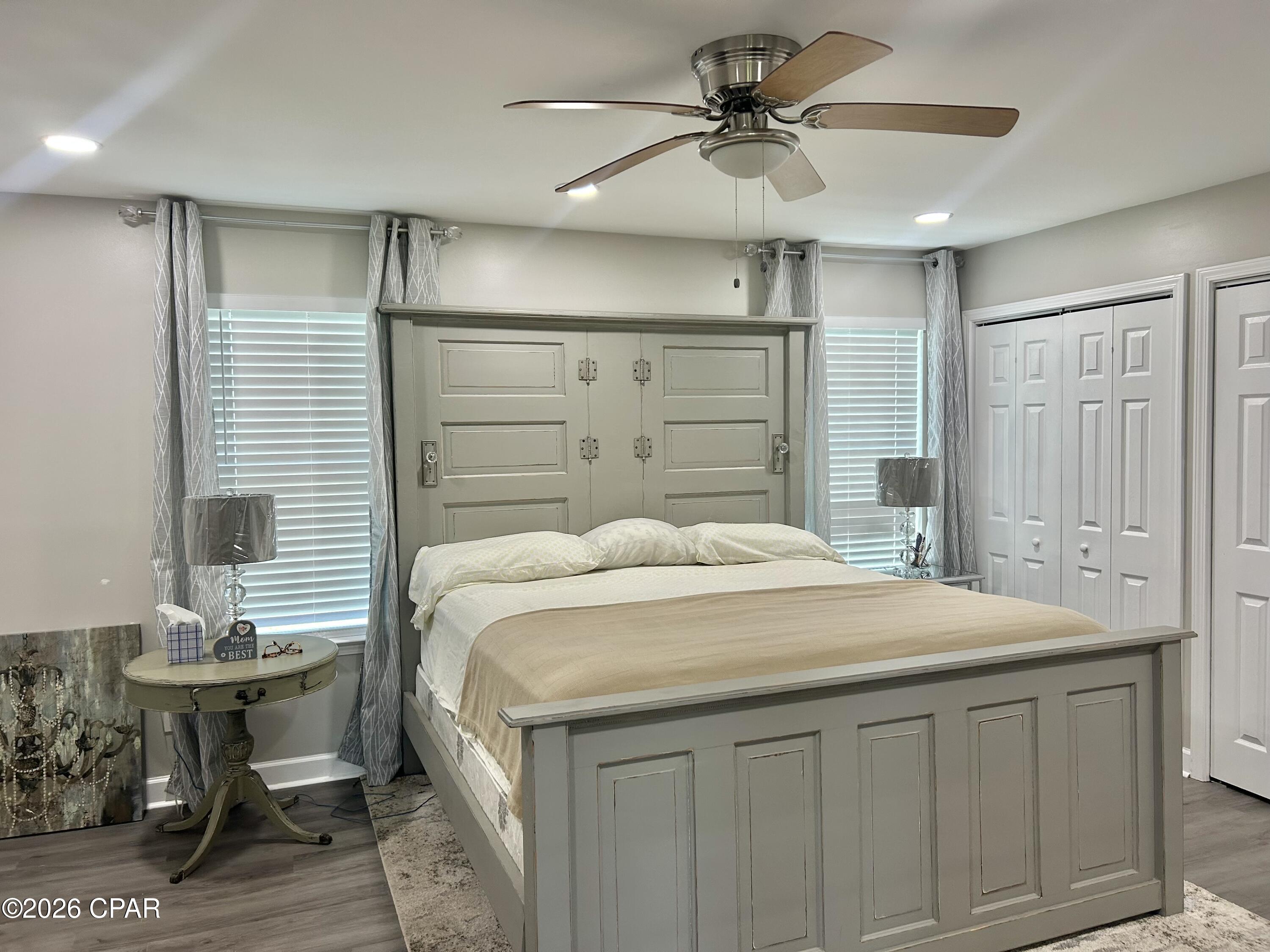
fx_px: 954
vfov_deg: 53.1
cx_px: 635
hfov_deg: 67.3
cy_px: 476
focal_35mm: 26
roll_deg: +1.0
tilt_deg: -2.8
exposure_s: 1/120
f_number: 1.5
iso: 100
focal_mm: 5.7
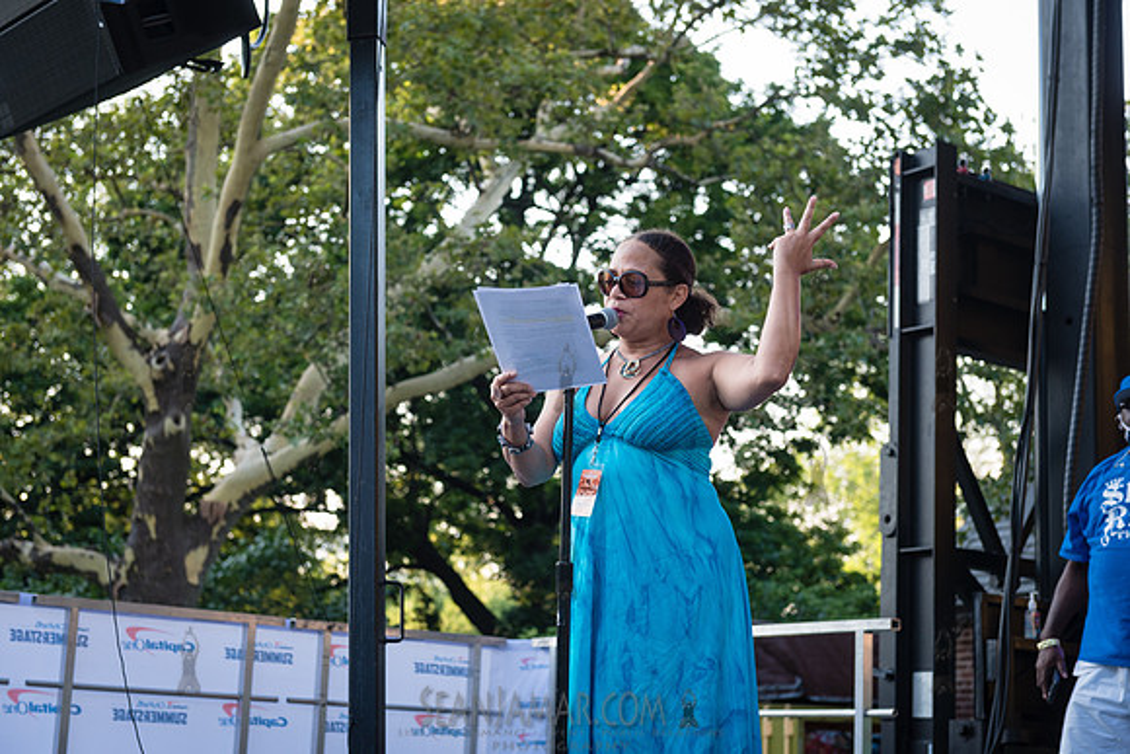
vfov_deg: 21.9
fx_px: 1946
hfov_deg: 32.4
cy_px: 377
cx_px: 565
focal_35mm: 62
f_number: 4
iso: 500
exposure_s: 1/400
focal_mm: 62
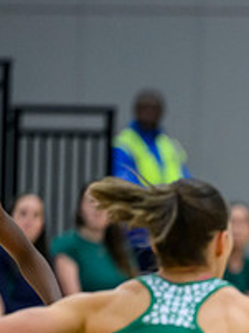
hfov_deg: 2.3
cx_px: 435
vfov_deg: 3.0
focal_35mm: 651
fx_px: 6257
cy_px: 350
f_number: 3.2
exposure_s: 1/1000
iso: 4000
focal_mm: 200
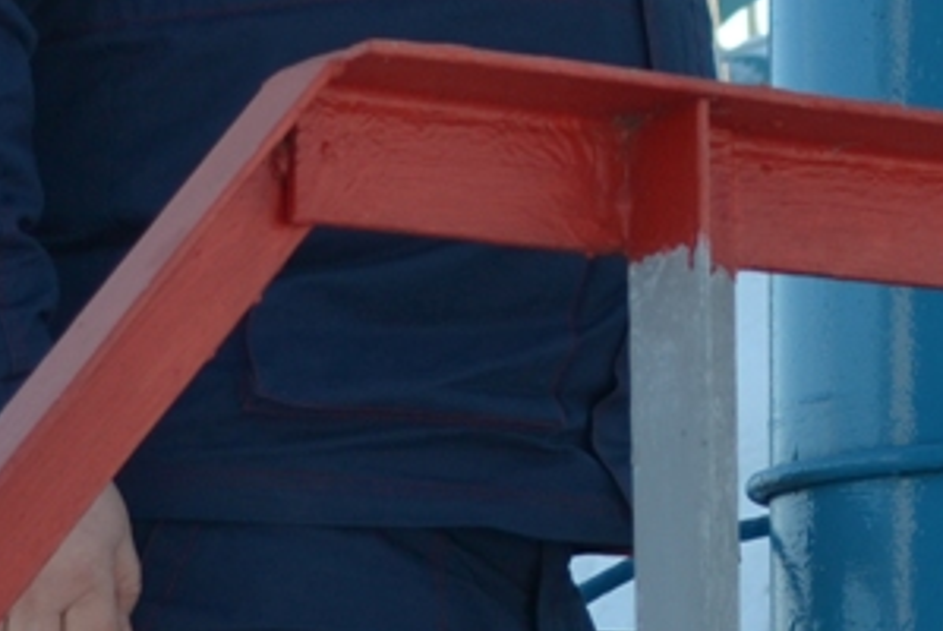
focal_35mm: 180
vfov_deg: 7.5
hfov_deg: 11.2
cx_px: 1183
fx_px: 4719
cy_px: -322
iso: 100
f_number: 4.2
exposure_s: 1/400
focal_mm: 26
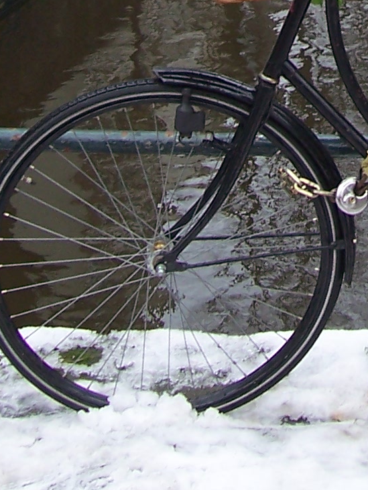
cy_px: -335
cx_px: 474
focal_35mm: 119
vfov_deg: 14.8
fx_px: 1685
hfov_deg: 12.1
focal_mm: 5.6
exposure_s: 1/90
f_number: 2.7
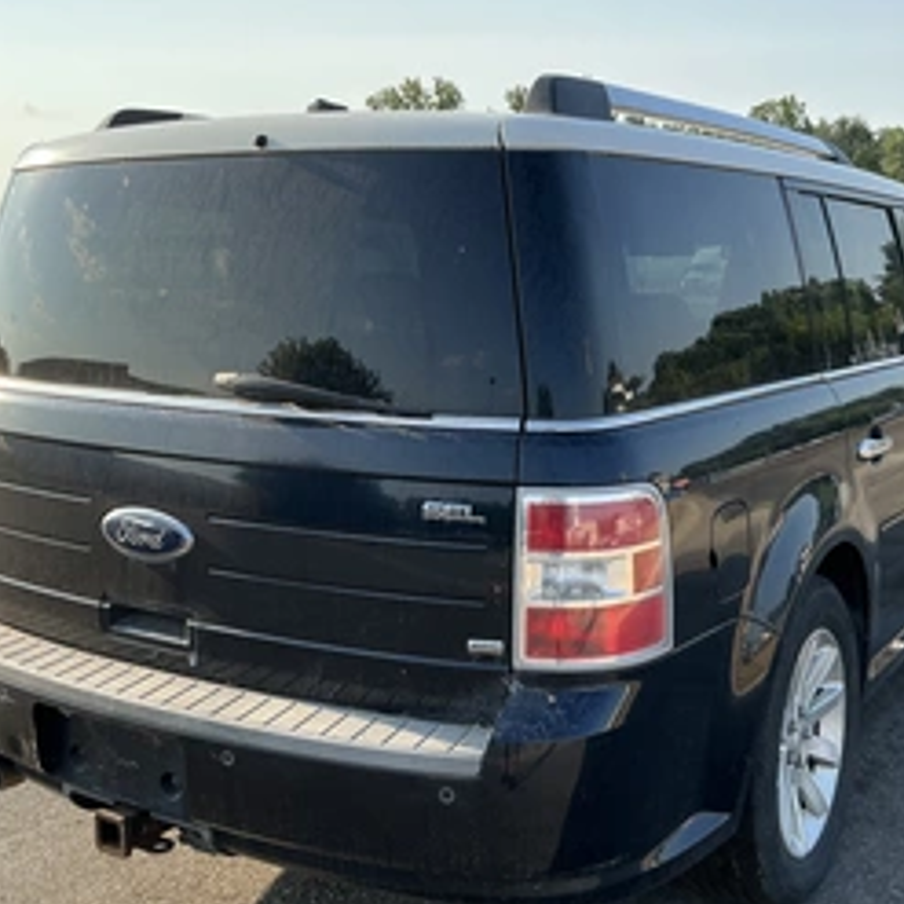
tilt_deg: -8.4
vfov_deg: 41.8
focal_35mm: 40
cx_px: 454
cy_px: 479
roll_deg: +0.8
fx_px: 1182
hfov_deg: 41.9
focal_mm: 3
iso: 25
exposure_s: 1/627
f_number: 1.8
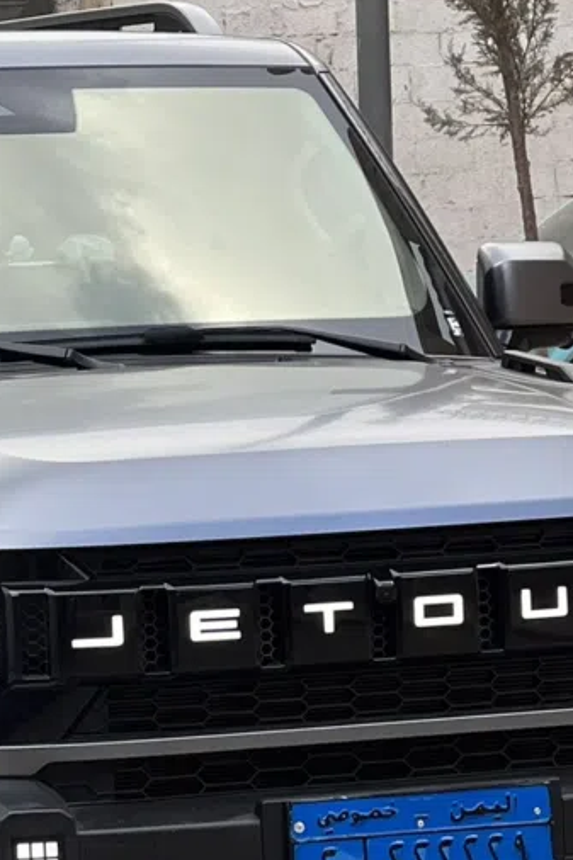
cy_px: 281
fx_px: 5160
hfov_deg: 6.3
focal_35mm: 216
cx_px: 70
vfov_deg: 9.5
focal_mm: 9
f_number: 2.8
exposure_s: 1/121
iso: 50
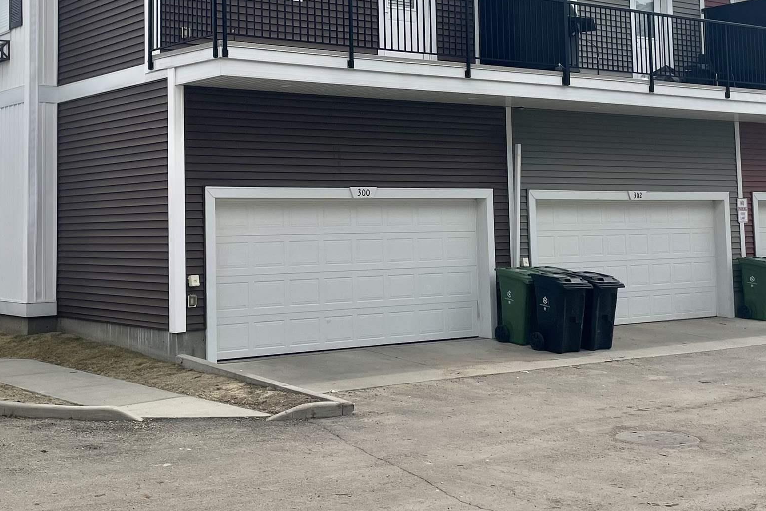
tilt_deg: +6.3
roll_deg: +1.3
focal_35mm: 54
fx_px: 1149
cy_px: 138
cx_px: 308
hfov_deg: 36.7
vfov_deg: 24.8
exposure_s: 1/3731
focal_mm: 4.2
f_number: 1.6
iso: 32
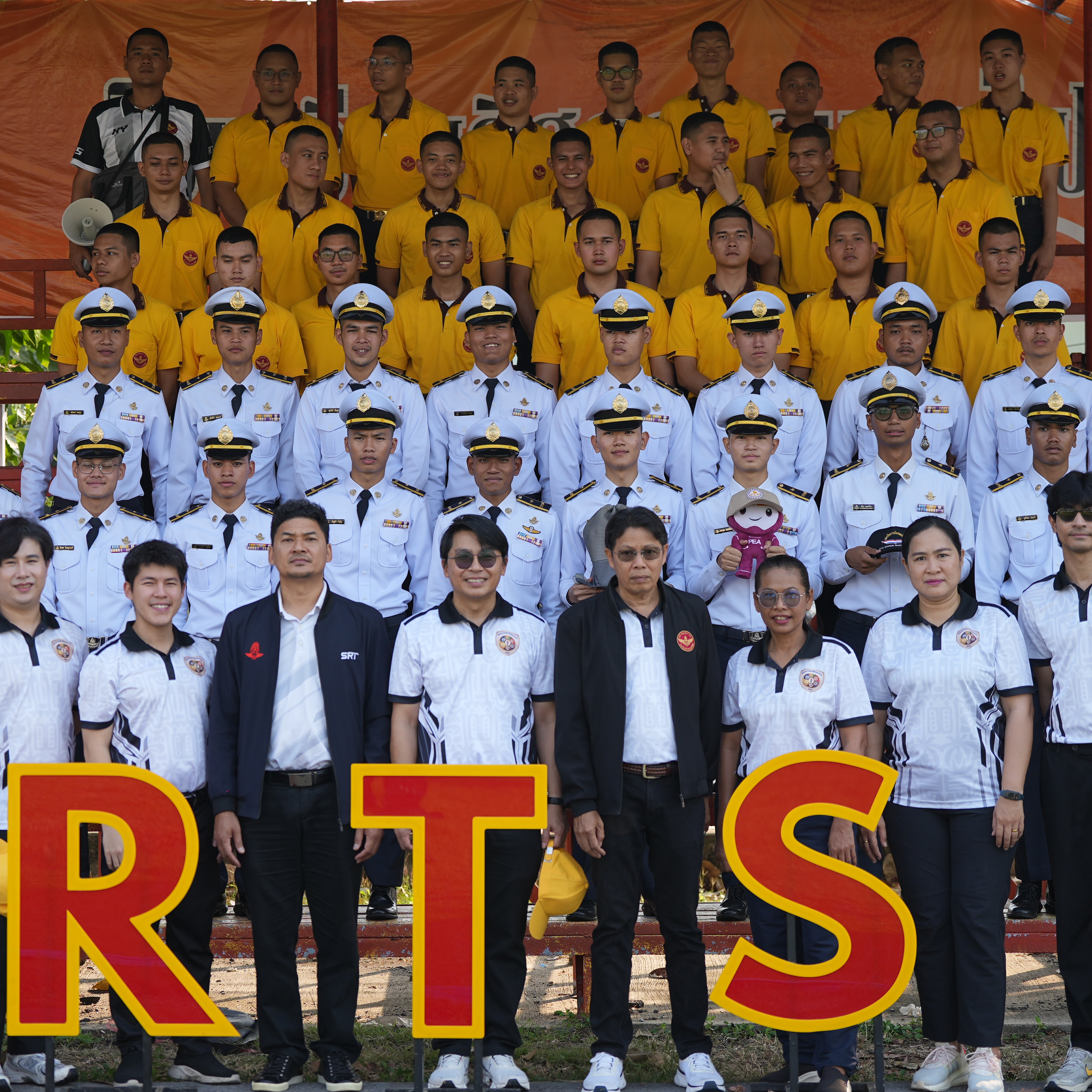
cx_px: 441
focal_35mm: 95
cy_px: 549
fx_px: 3391
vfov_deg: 18.3
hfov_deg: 18.3
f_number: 2.8
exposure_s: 1/640
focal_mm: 74
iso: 160
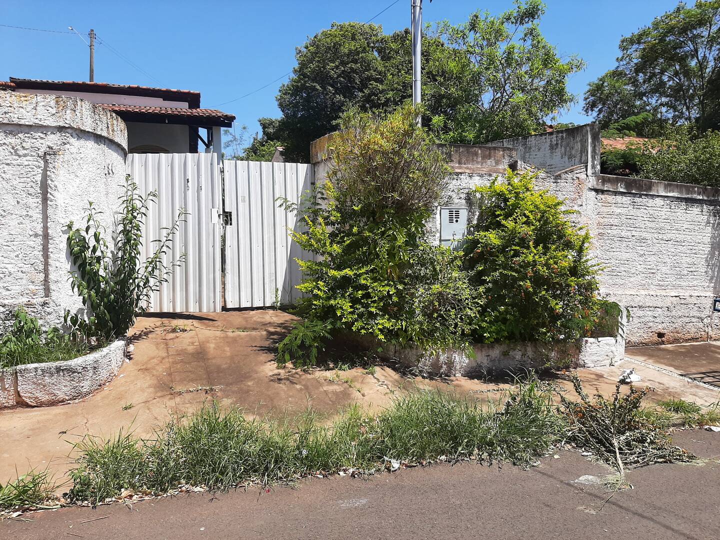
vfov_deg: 53.1
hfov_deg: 67.3
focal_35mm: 26
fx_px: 541
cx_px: 360
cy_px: 270
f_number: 1.7
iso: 40
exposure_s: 1/2141
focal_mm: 3.93
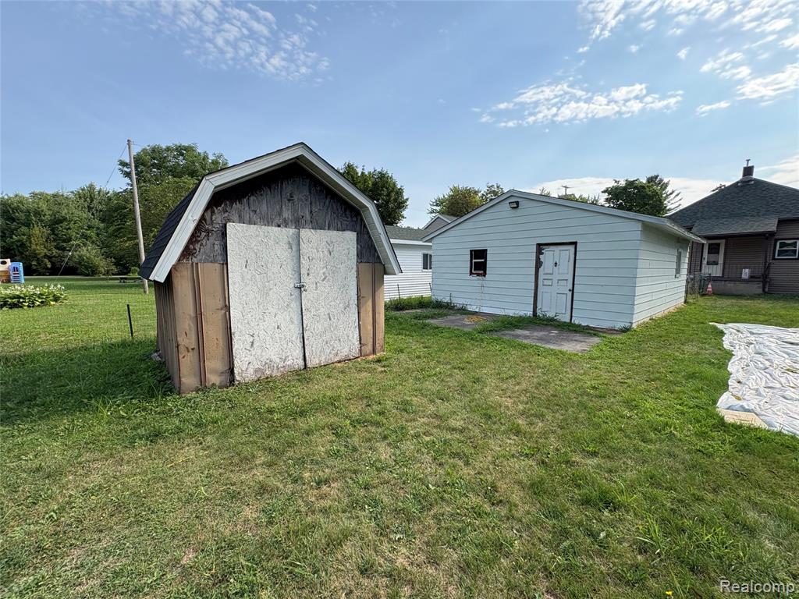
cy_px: 300
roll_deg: +0.0
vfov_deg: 85.7
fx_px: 323
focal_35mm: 14
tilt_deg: -4.6
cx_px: 400
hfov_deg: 102.1
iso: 64
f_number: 2.2
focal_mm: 2.22
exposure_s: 1/879
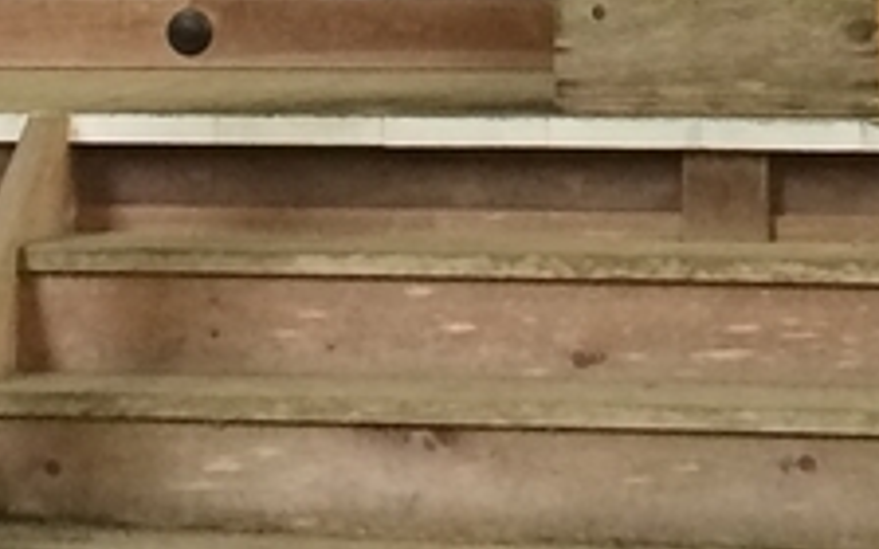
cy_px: -792
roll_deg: +0.7
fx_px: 3953
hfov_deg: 12.6
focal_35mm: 165
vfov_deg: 7.4
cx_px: 832
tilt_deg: +6.1
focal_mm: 4.15
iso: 50
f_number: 2.2
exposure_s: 1/30
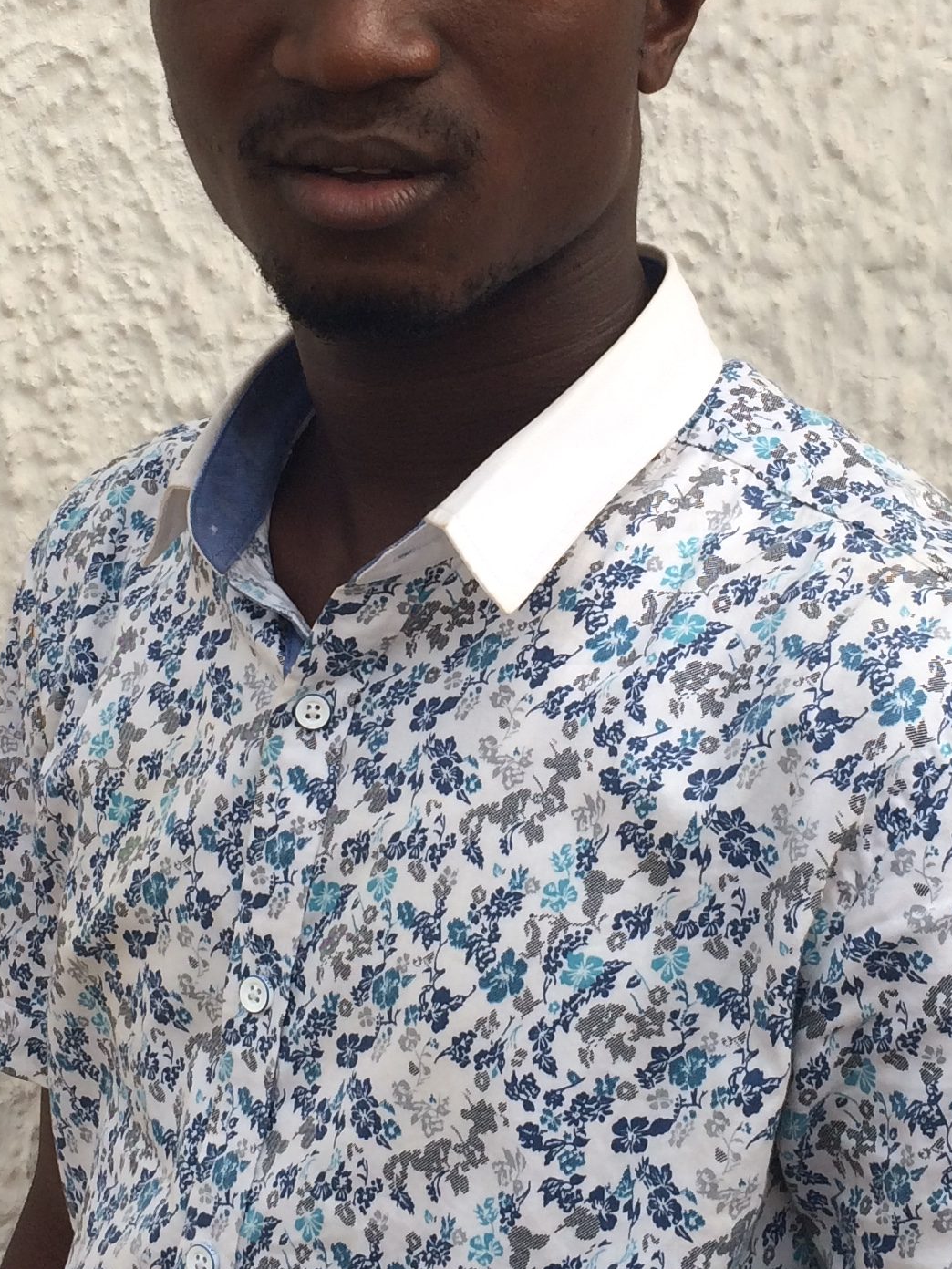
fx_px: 2493
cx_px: 452
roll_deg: -0.6
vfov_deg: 28.4
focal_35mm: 68
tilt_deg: -14.2
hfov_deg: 21.6
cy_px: 418
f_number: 2.2
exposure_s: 1/1244
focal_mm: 4.15
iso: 32
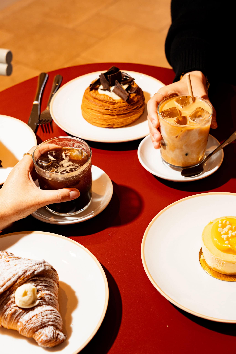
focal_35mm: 55
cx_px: 118
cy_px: 177
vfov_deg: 36.4
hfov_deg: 24.8
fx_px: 538
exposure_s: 1/160
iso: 500
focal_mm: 54.7
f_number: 6.3
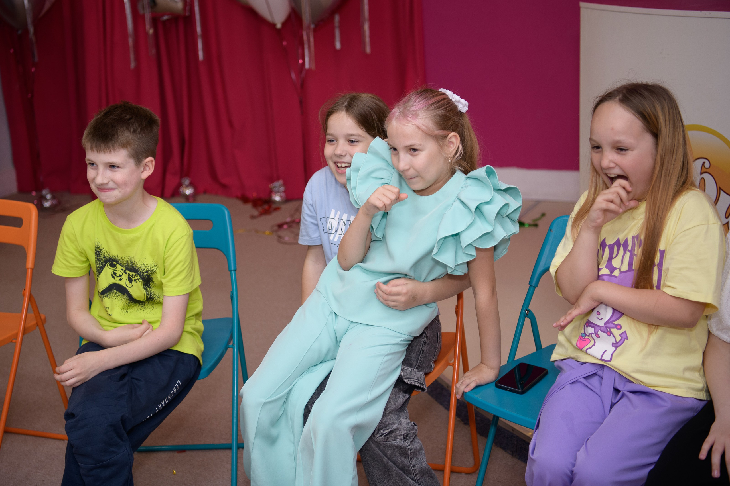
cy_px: 227
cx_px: 324
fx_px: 1128
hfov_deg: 35.8
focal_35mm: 56
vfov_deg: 24.3
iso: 500
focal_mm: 50
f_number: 2.8
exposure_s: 1/160
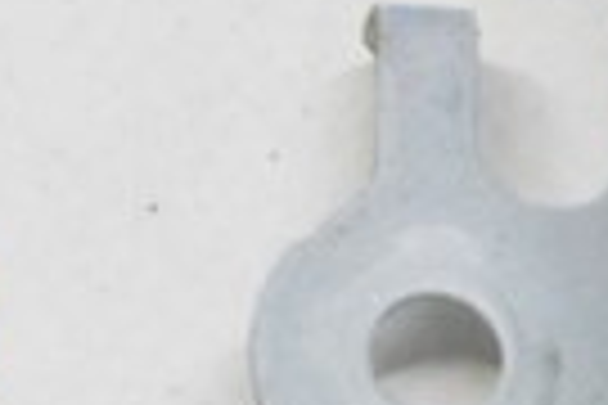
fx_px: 8849
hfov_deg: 3.9
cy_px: -263
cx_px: 1383
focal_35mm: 524
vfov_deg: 2.6
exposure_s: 1/20
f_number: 20
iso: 6400
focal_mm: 46
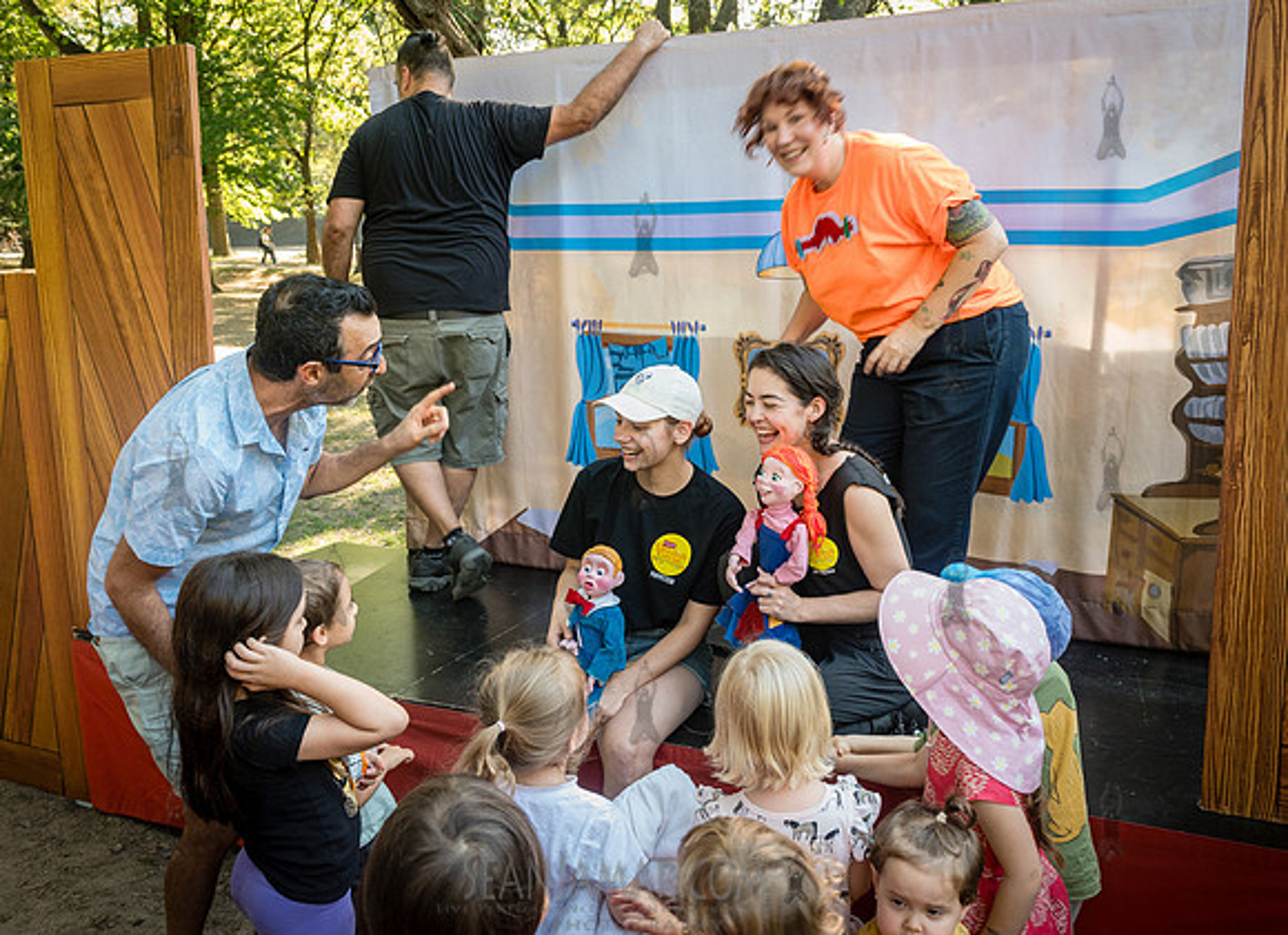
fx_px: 1004
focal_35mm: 27
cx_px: 634
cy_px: 472
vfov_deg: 49.9
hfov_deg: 65.3
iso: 1000
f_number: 5.6
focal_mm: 24
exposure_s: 1/100
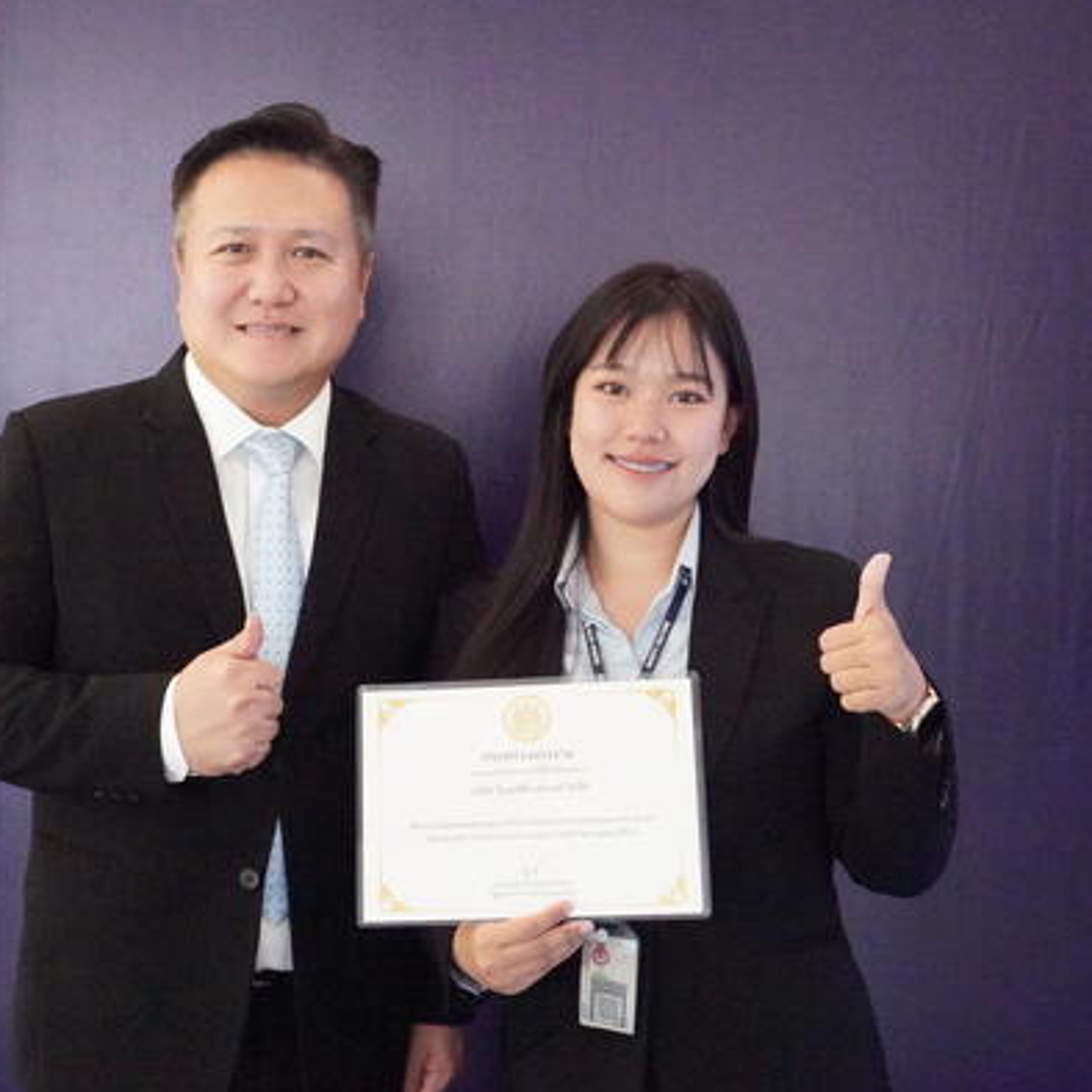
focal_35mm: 58
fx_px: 2070
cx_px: 449
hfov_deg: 29.5
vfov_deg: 29.6
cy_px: 556
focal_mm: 28
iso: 20000
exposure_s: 1/320
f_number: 6.3
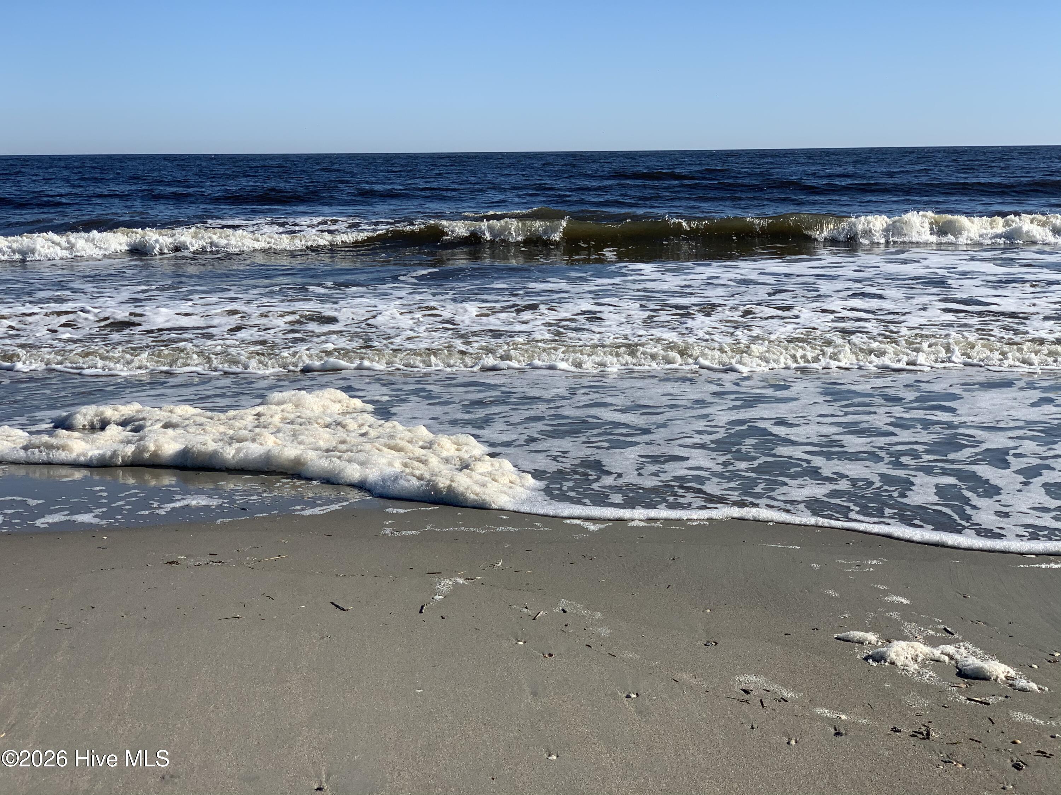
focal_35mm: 52
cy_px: 398
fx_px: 1594
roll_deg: -0.5
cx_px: 530
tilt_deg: -7.1
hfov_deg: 36.8
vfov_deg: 28.0
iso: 16
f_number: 2.4
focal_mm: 6
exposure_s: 1/1916
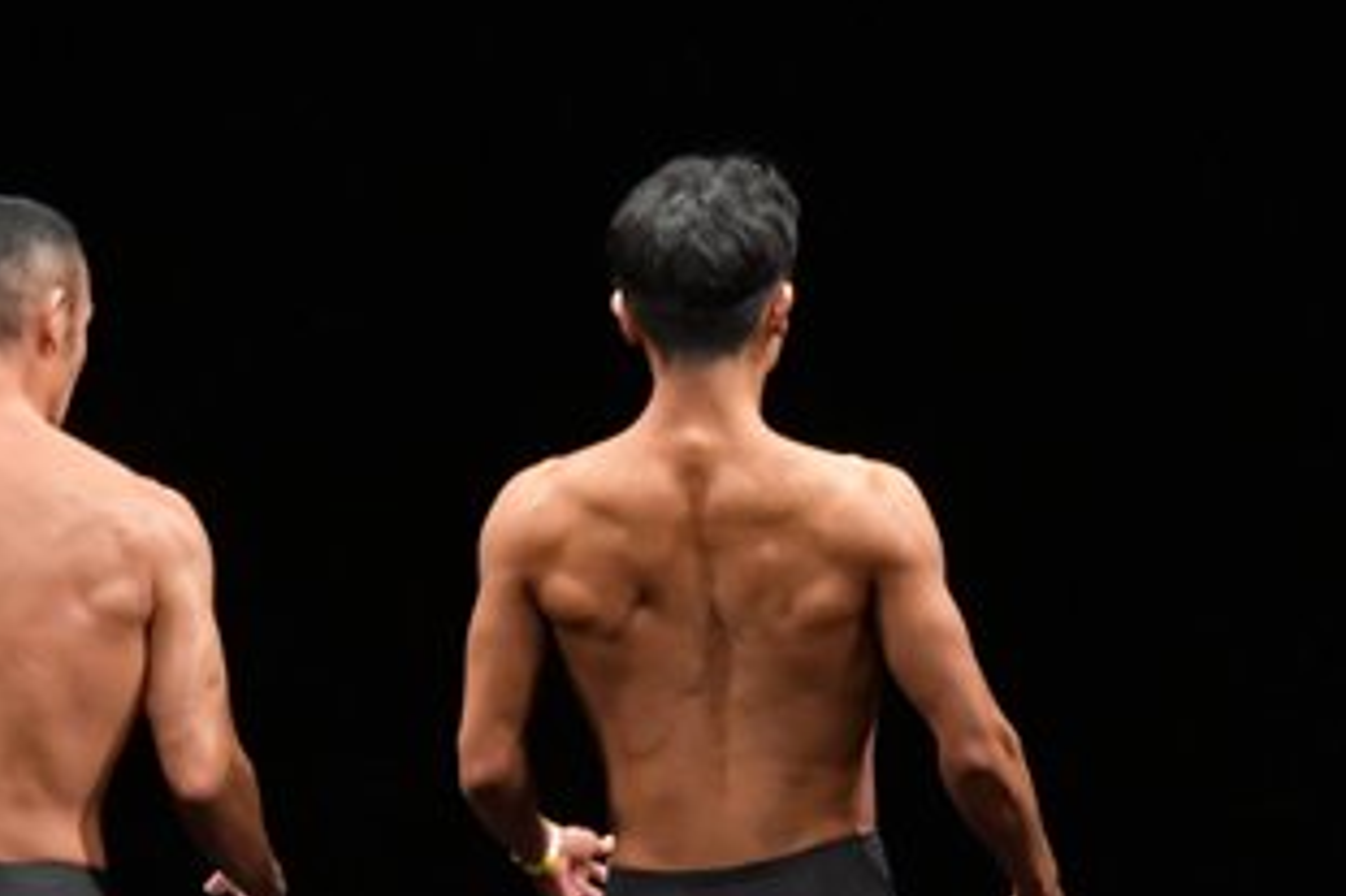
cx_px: -210
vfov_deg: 2.5
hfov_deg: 3.8
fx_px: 20216
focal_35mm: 541
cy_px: 1004
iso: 3200
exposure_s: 1/400
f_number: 5.6
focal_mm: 145
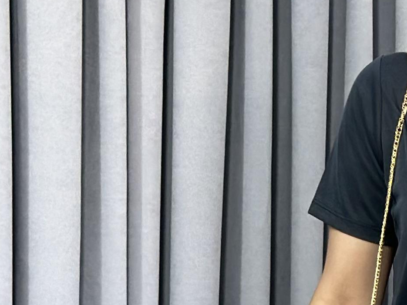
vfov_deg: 7.0
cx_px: 618
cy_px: 517
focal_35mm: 207
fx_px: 2434
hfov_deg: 9.3
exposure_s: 1/100
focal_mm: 6.86
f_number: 1.78
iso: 100
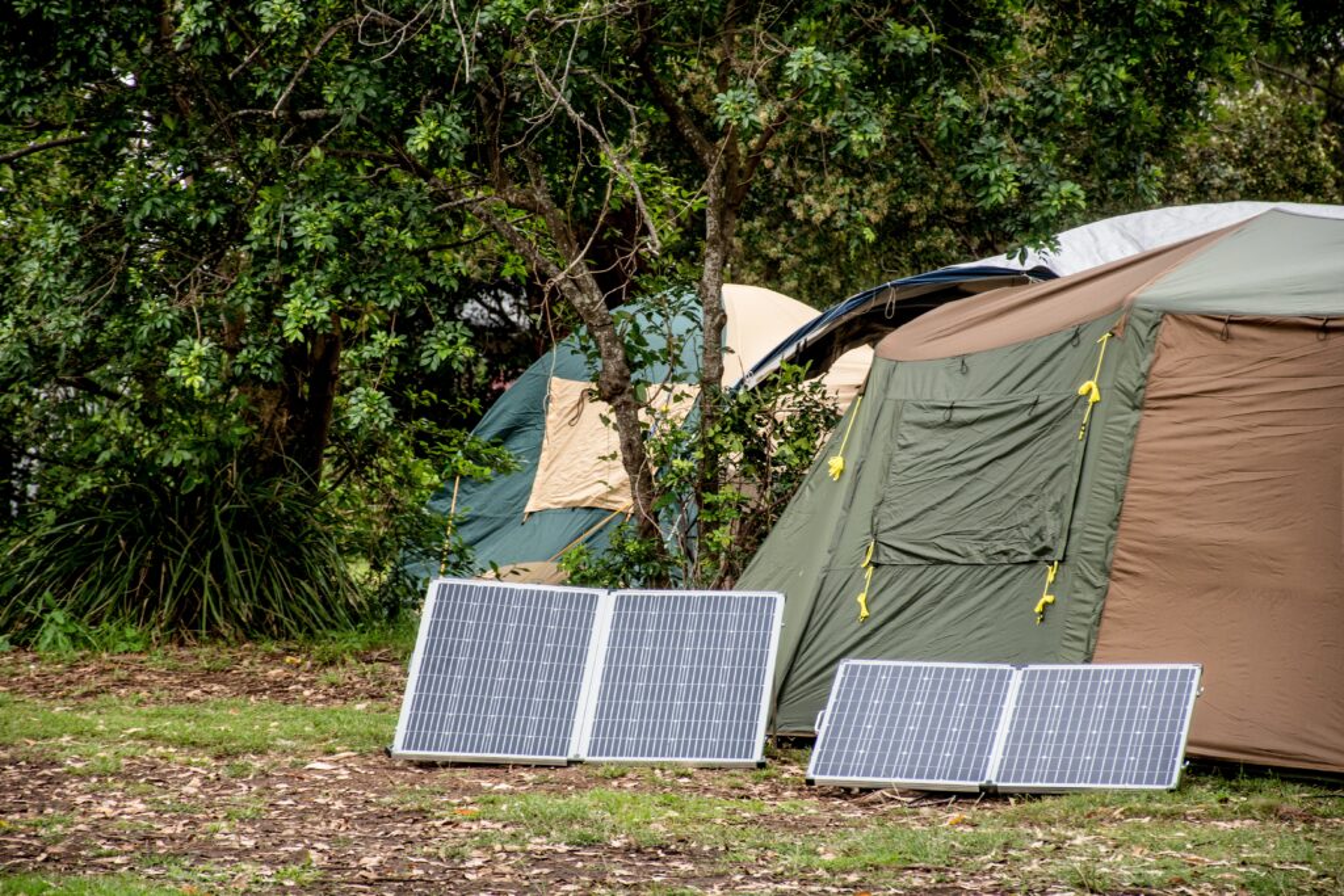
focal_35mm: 174
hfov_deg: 11.8
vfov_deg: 7.9
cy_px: 448
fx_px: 6496
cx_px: 672
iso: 250
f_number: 5.6
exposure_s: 1/320
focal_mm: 116
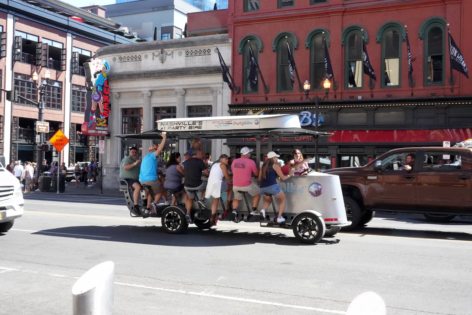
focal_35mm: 28
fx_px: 367
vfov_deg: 46.4
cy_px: 158
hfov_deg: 65.5
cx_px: 236
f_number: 22
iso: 6400
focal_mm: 28
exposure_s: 1/100
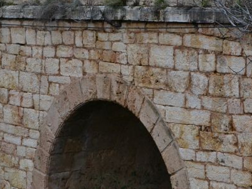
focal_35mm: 158
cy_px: 62
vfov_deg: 9.4
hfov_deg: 12.5
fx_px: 1149
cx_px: 139
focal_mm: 55
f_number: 6.3
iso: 1600
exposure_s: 1/2000
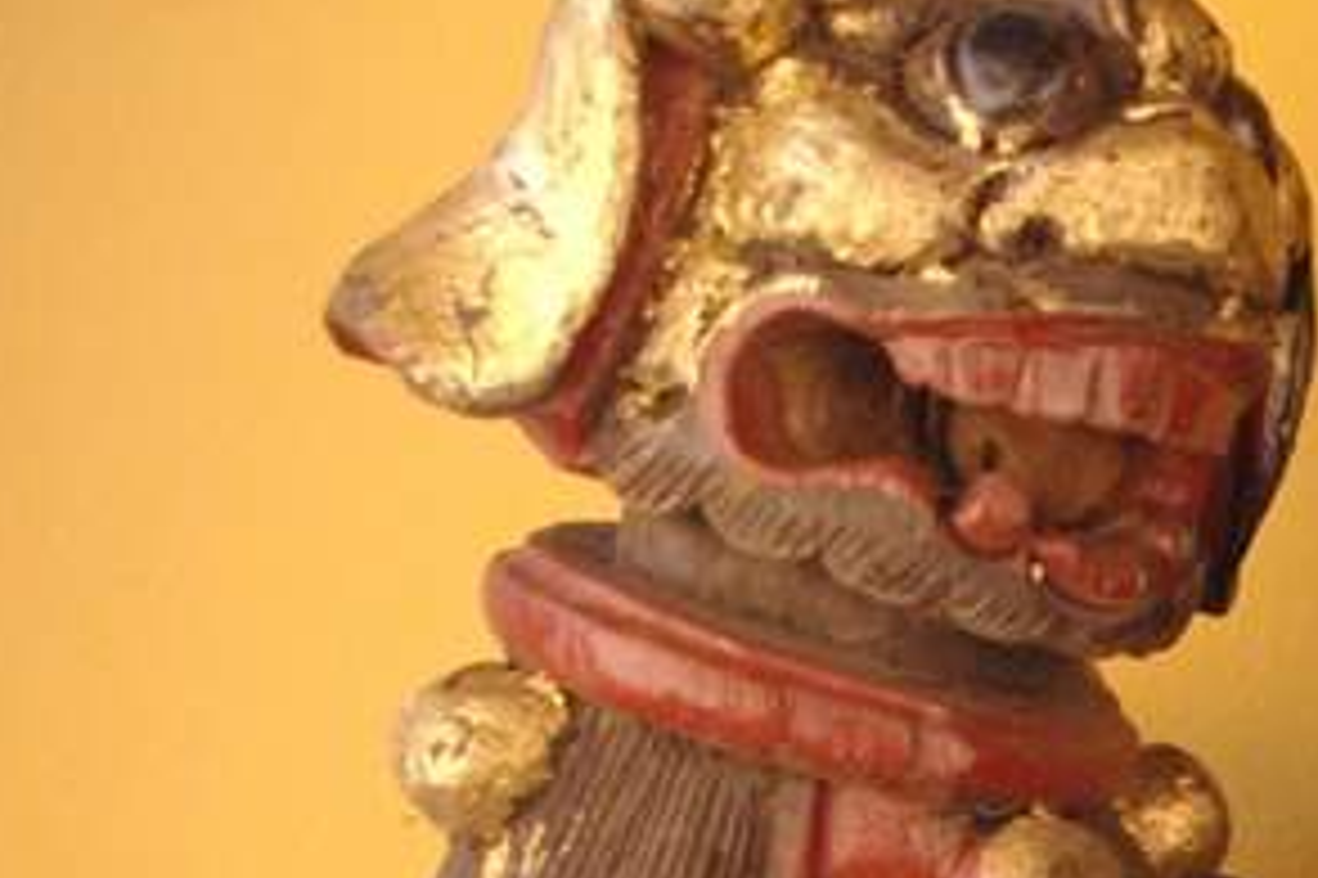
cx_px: 1624
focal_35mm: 82
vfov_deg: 16.1
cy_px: 1011
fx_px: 3000
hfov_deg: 22.6
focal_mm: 20
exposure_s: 1/30
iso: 1600
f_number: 4.5
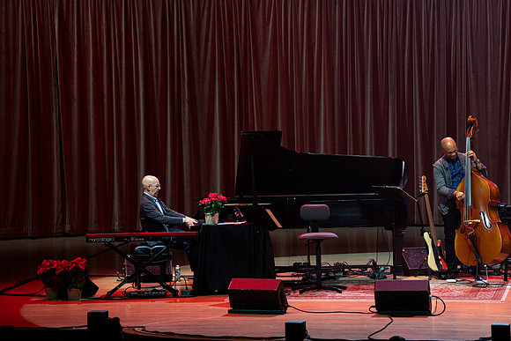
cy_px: 170
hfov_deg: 10.3
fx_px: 2839
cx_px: 256
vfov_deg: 6.9
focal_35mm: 200
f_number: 6.3
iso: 2500
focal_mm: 200
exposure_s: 1/250
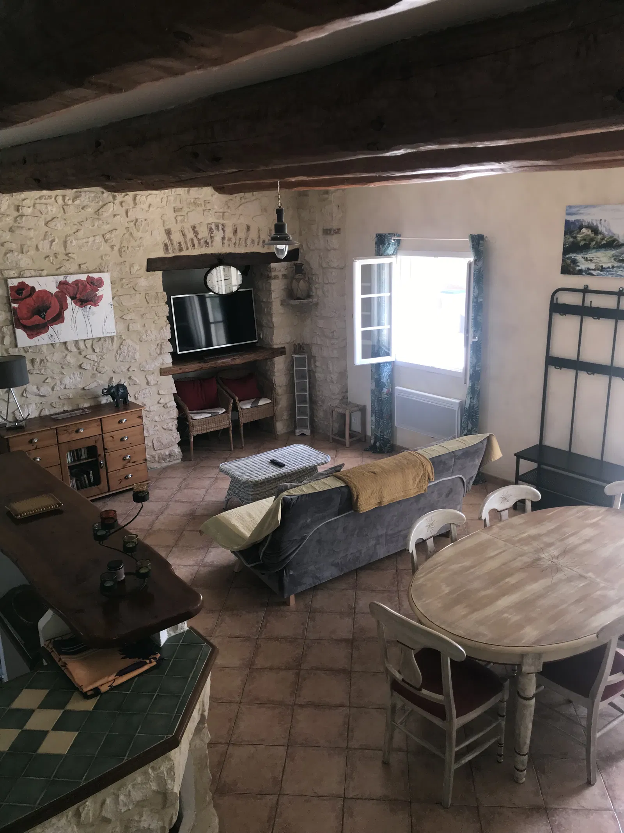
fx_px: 673
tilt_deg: -16.2
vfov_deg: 63.4
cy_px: 416
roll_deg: +3.0
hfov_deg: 49.7
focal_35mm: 28
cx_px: 312
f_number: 1.8
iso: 20
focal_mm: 3.99
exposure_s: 1/35
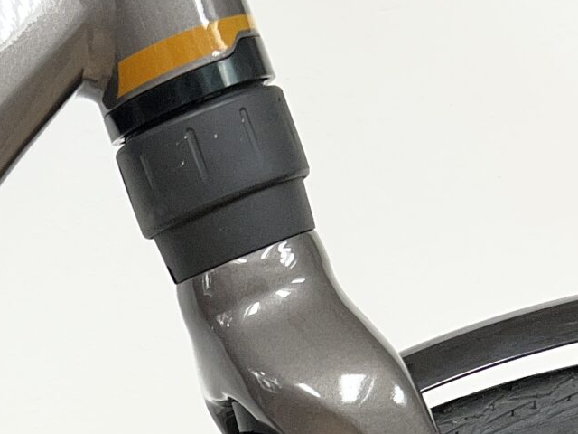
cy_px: 588
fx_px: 1737
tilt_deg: -7.8
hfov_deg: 18.4
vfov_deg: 13.6
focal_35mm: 104
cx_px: -5
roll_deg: +0.5
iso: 64
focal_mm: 5.7
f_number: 1.5
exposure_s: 1/100
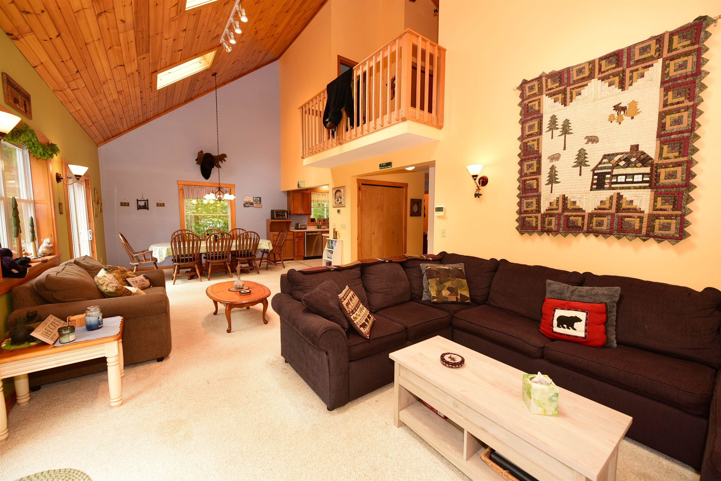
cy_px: 240
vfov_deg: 81.2
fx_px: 280
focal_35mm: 14
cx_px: 360
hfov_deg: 104.2
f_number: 4
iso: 250
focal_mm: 14
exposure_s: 1/60
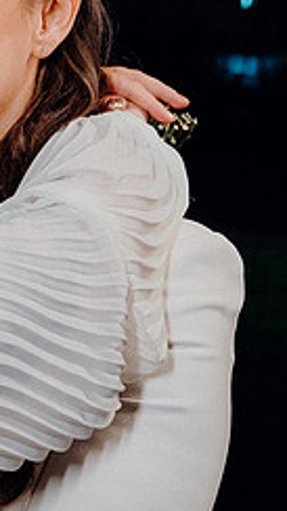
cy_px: 210
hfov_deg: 9.9
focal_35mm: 112
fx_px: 1517
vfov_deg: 19.1
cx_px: -314
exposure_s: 1/160
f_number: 3.5
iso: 4000
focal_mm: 30
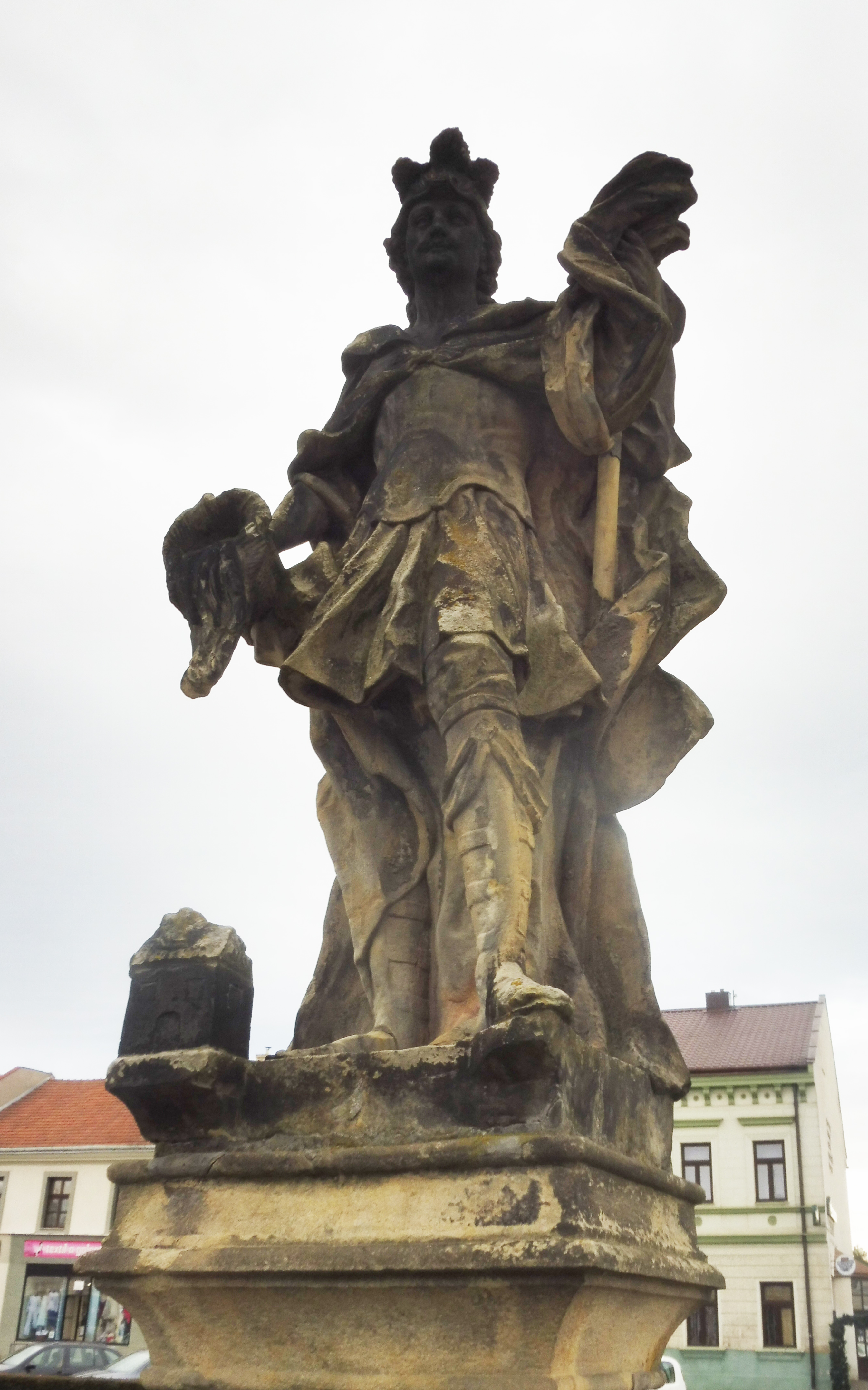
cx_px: 460
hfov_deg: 37.3
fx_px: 1287
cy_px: 671
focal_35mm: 34
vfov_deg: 56.7
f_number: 4.5
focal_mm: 5.4
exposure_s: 1/250
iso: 100
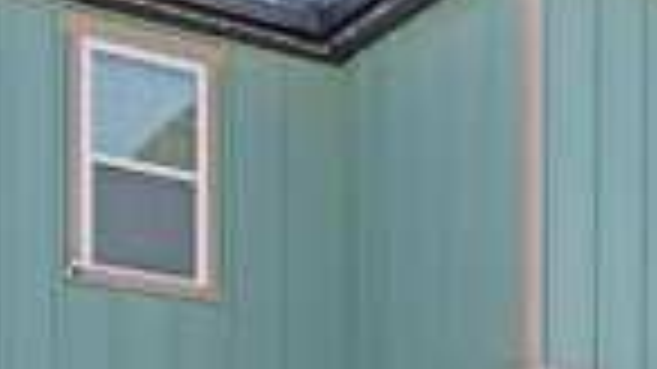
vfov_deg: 11.6
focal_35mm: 95
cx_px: 468
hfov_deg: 22.3
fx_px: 1652
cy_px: 709
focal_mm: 11
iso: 250
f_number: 9
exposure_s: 1/4000
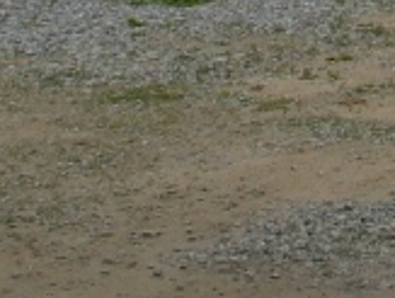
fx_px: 2184
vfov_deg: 7.5
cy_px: -320
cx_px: 577
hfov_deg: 10.0
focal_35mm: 191
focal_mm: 6.6
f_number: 3.5
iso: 50
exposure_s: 1/90
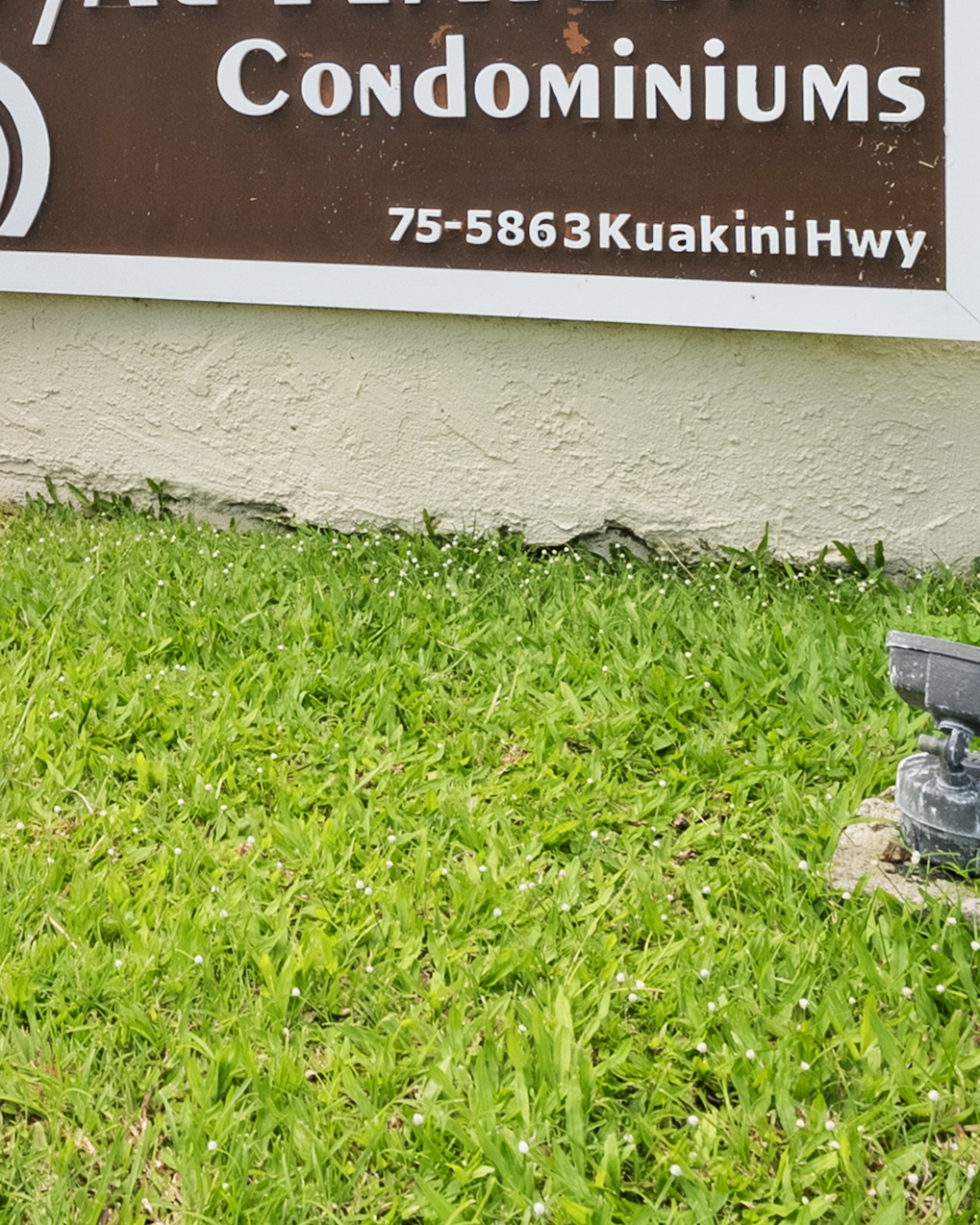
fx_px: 1813
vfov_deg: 34.7
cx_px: -59
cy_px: 64
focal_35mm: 50
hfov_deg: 28.0
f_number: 11
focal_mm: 16
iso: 640
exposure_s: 1/50
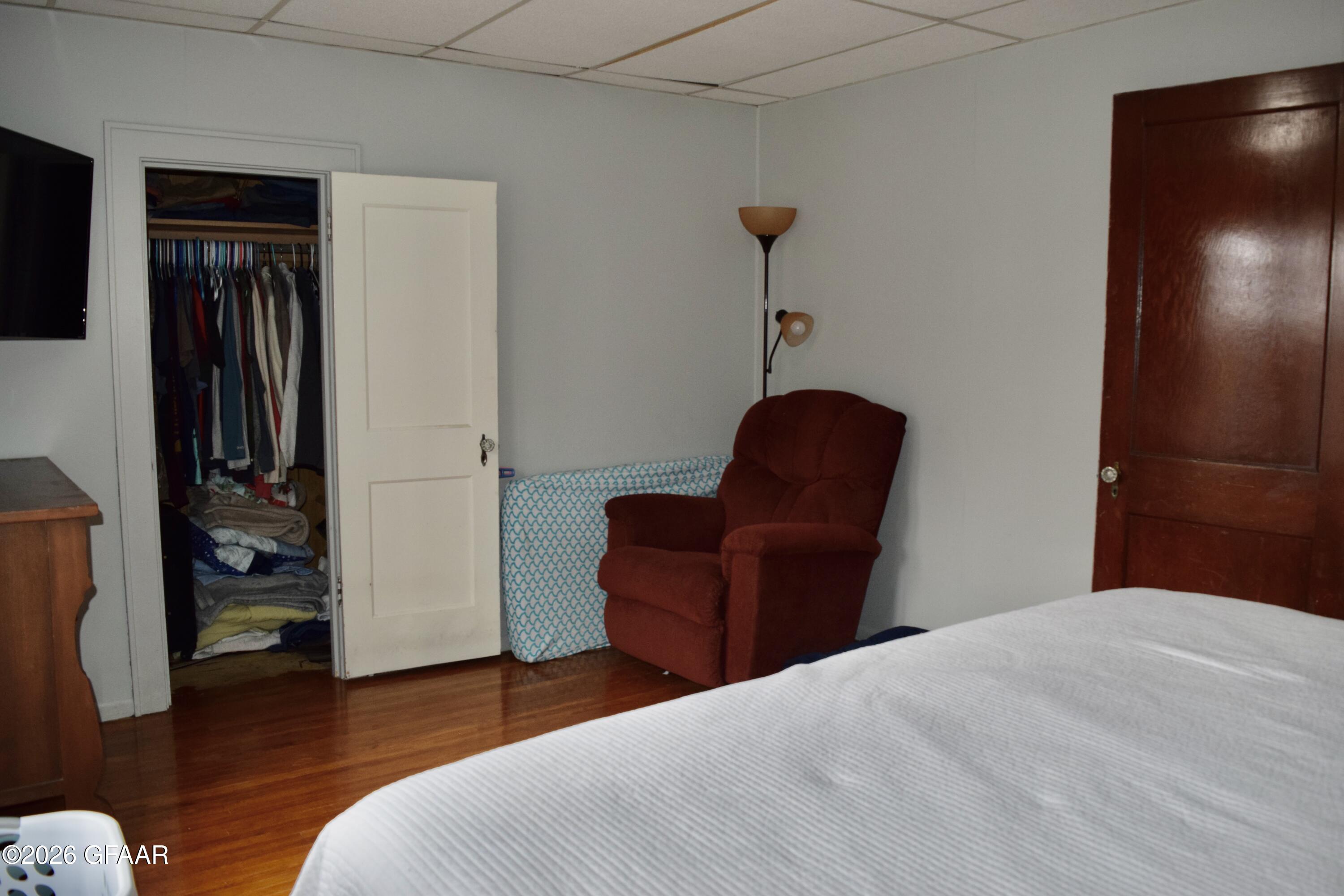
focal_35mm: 27
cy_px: 448
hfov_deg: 67.4
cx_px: 672
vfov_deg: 47.9
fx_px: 1008
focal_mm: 18
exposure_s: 1/125
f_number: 5.6
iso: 800
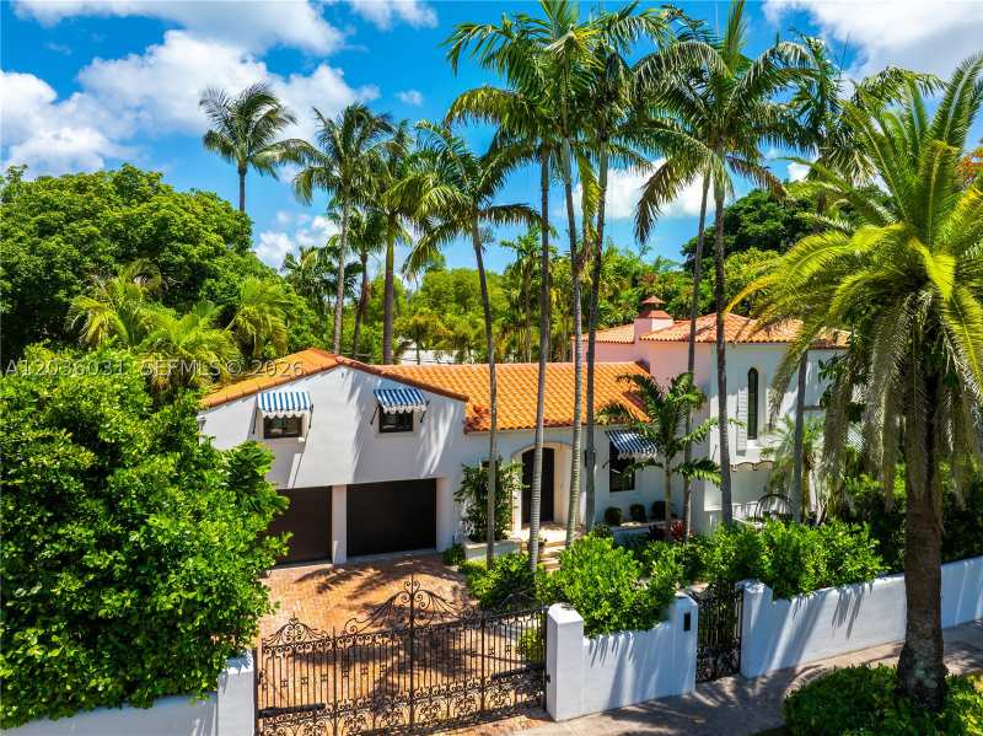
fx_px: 681
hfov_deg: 71.6
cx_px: 492
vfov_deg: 56.8
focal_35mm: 24
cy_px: 368
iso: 100
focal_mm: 12.29
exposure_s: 1/500
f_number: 5.6
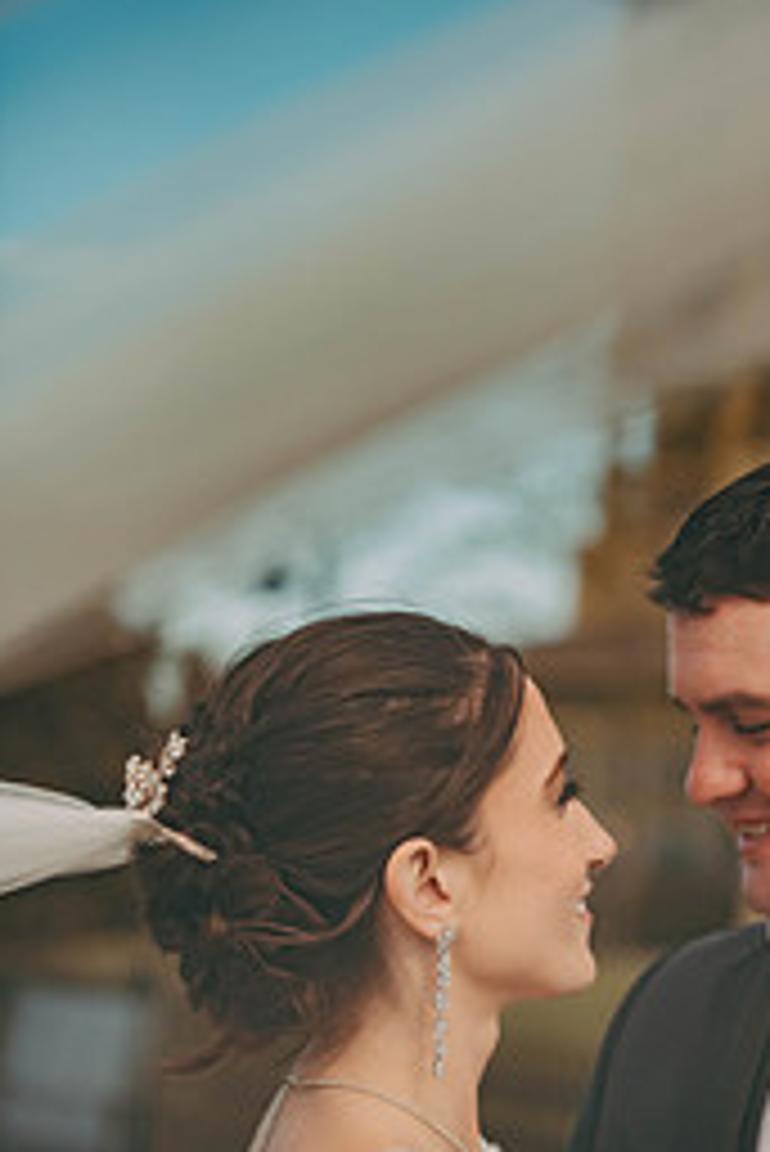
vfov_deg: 16.5
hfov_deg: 11.1
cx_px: 657
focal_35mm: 123
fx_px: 3941
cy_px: 909
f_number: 2.8
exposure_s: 1/4000
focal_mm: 70
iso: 500
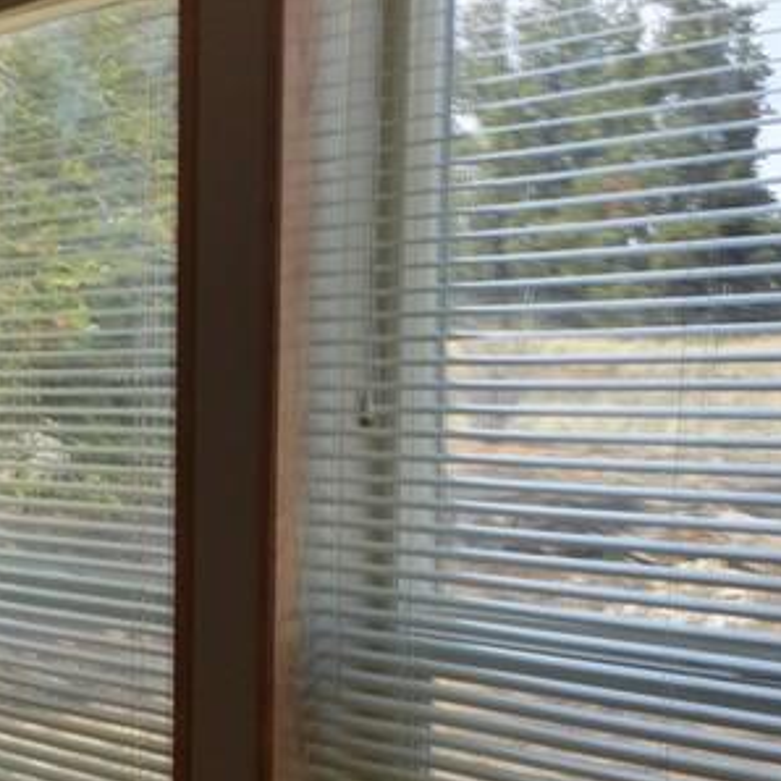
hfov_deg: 19.6
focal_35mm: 88
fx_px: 2246
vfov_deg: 19.2
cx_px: 224
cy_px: 789
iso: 32
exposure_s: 1/942
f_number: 2.2
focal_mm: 4.15
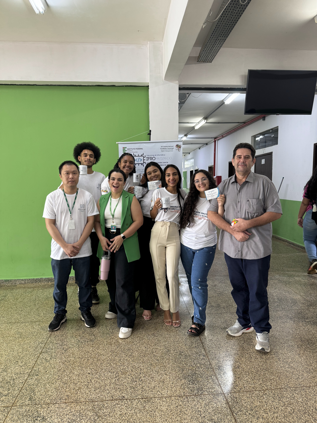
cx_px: 158
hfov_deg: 56.8
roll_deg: +0.3
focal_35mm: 24
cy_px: 212
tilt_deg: -5.6
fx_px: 293
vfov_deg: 71.6
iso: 160
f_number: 1.78
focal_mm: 6.76
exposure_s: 1/60
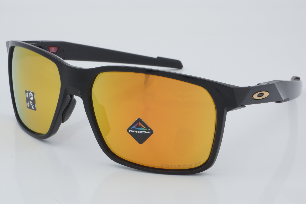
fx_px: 637
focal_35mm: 75
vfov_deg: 18.2
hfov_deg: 27.0
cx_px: 153
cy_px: 102
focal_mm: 50
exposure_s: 1/3
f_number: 32
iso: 100
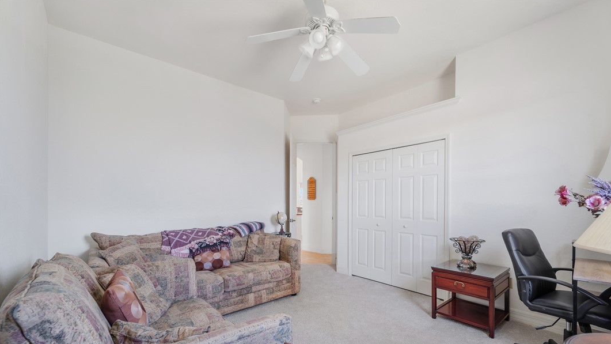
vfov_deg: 69.8
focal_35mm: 15
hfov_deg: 103.0
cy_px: 206
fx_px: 243
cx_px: 311
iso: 250
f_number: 8
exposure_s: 1/10
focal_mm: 14
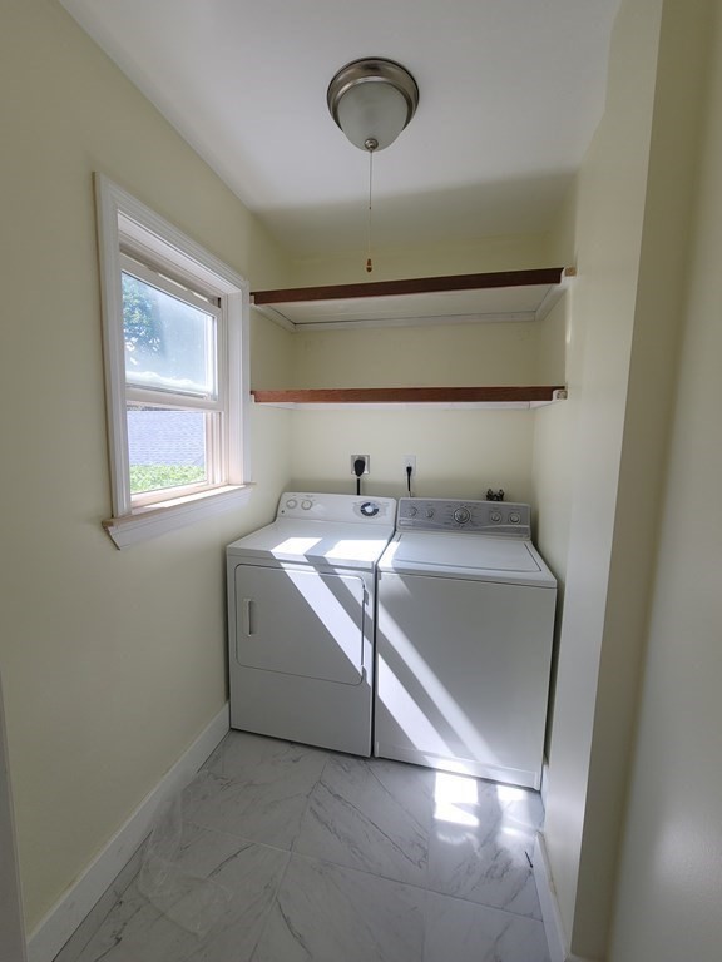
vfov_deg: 106.2
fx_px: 362
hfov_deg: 89.9
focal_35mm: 13
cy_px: 481
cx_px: 361
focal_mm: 2.2
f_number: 2.2
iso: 64
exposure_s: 1/297
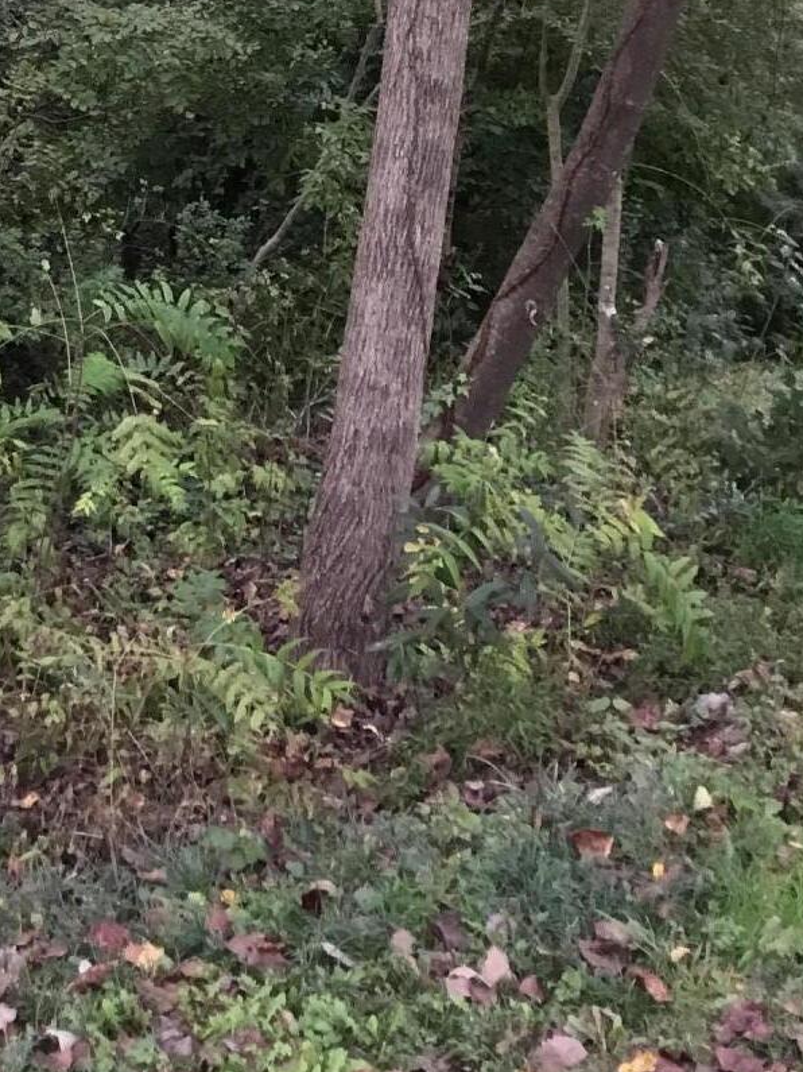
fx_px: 2413
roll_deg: -2.7
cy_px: -177
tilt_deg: +1.3
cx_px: 102
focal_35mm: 78
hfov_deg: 18.6
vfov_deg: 23.2
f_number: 2.4
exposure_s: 1/30
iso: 64
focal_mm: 3.3
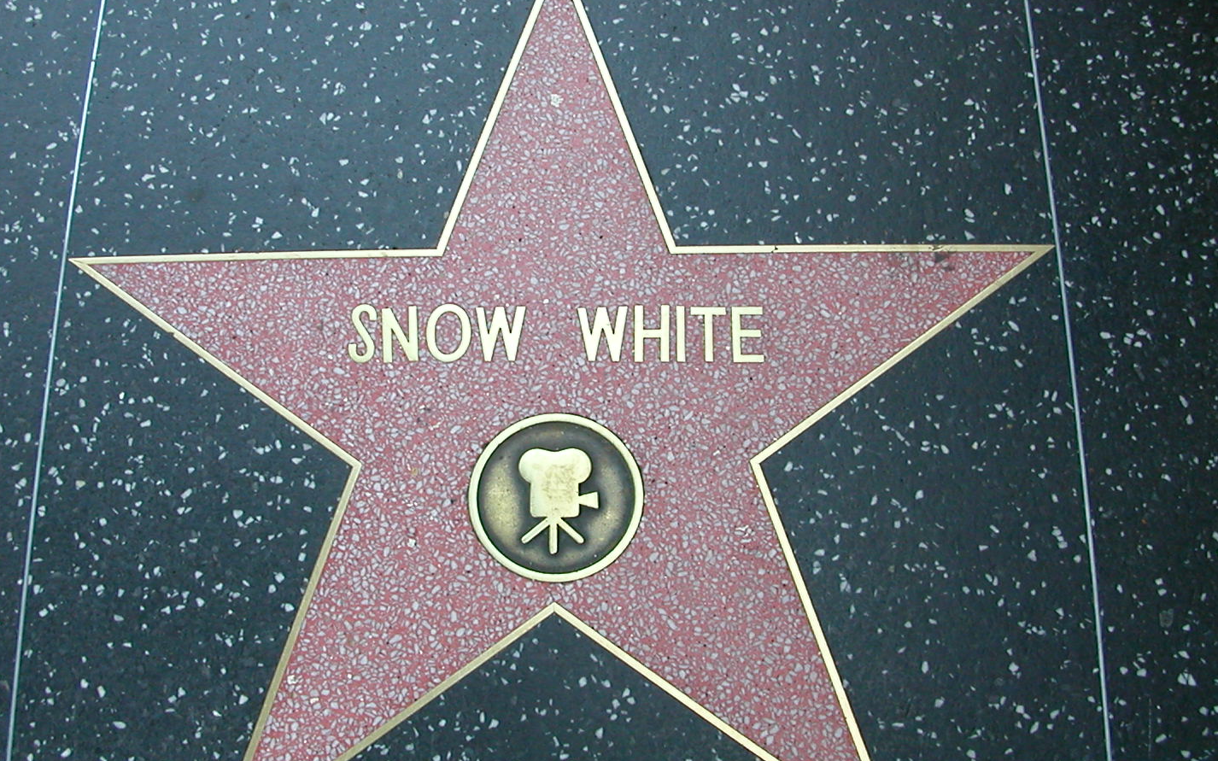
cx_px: 580
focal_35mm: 44
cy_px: 415
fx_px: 1460
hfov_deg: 45.3
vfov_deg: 29.2
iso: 100
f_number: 2.7
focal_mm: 5.6
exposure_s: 1/168
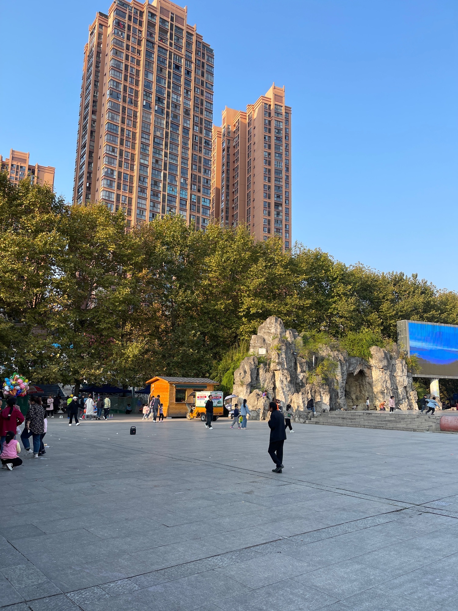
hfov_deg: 53.1
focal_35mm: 26
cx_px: 229
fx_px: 459
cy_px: 306
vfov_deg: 67.3
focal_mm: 5.1
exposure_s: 1/1575
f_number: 1.6
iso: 50
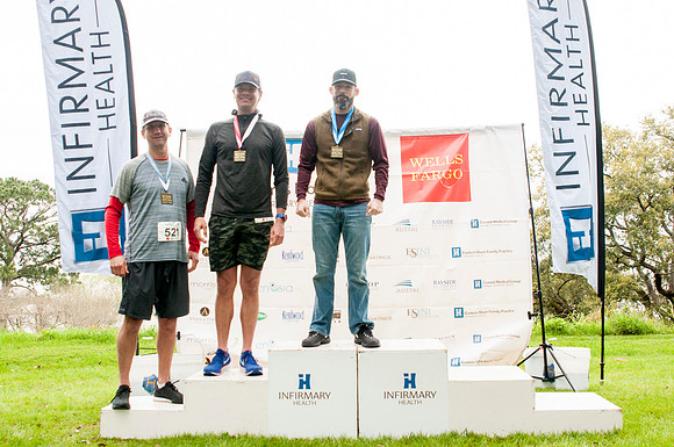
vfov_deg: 36.8
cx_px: 337
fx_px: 673
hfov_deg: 53.2
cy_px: 224
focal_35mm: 36
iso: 800
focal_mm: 24
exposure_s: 1/160
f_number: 5.6
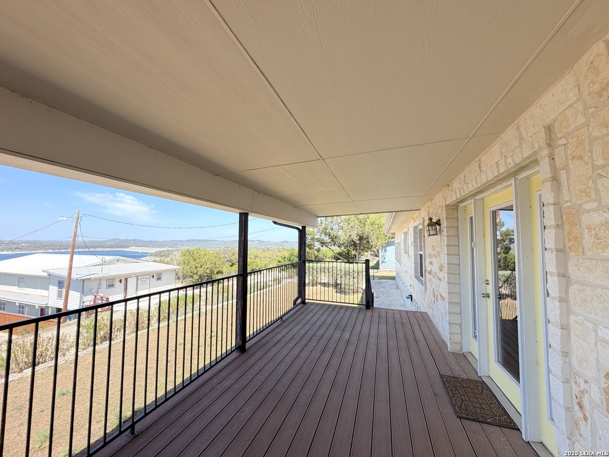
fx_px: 246
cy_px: 228
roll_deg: -0.7
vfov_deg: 85.7
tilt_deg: +3.4
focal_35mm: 14
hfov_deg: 102.1
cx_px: 304
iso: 40
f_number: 2.2
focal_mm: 2.22
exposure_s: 1/569
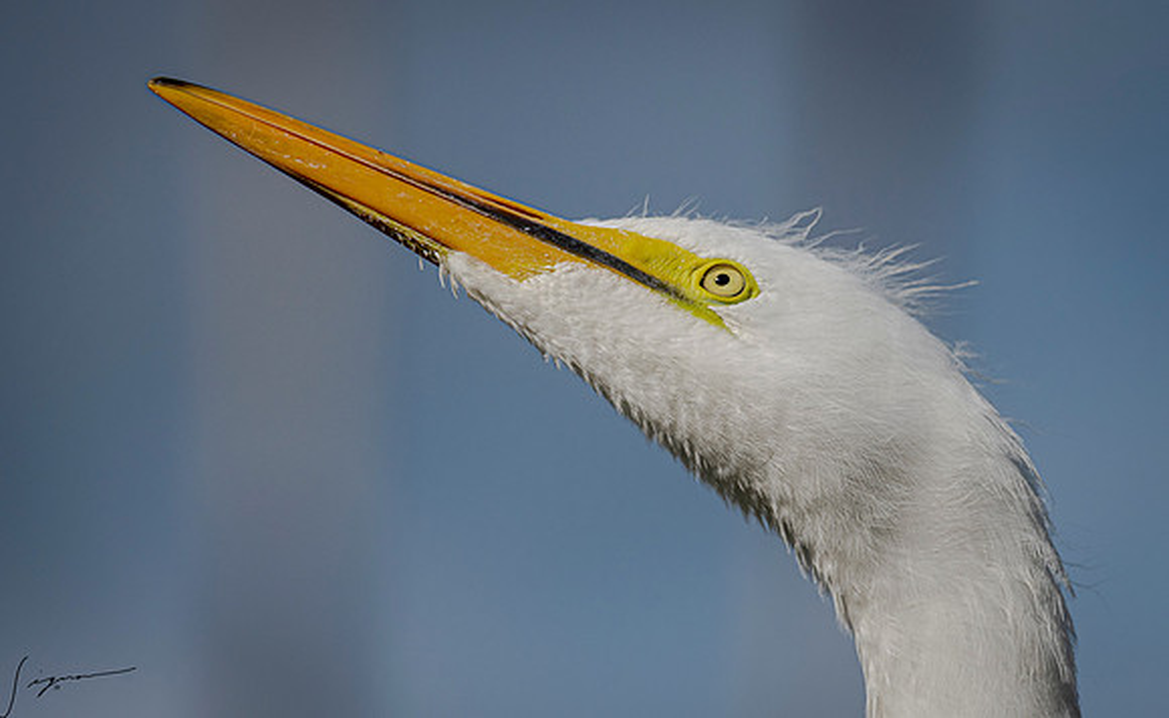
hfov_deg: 3.7
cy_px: 392
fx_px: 18158
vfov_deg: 2.3
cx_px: 779
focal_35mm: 573
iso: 400
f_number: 9
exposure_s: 1/2500
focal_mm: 390
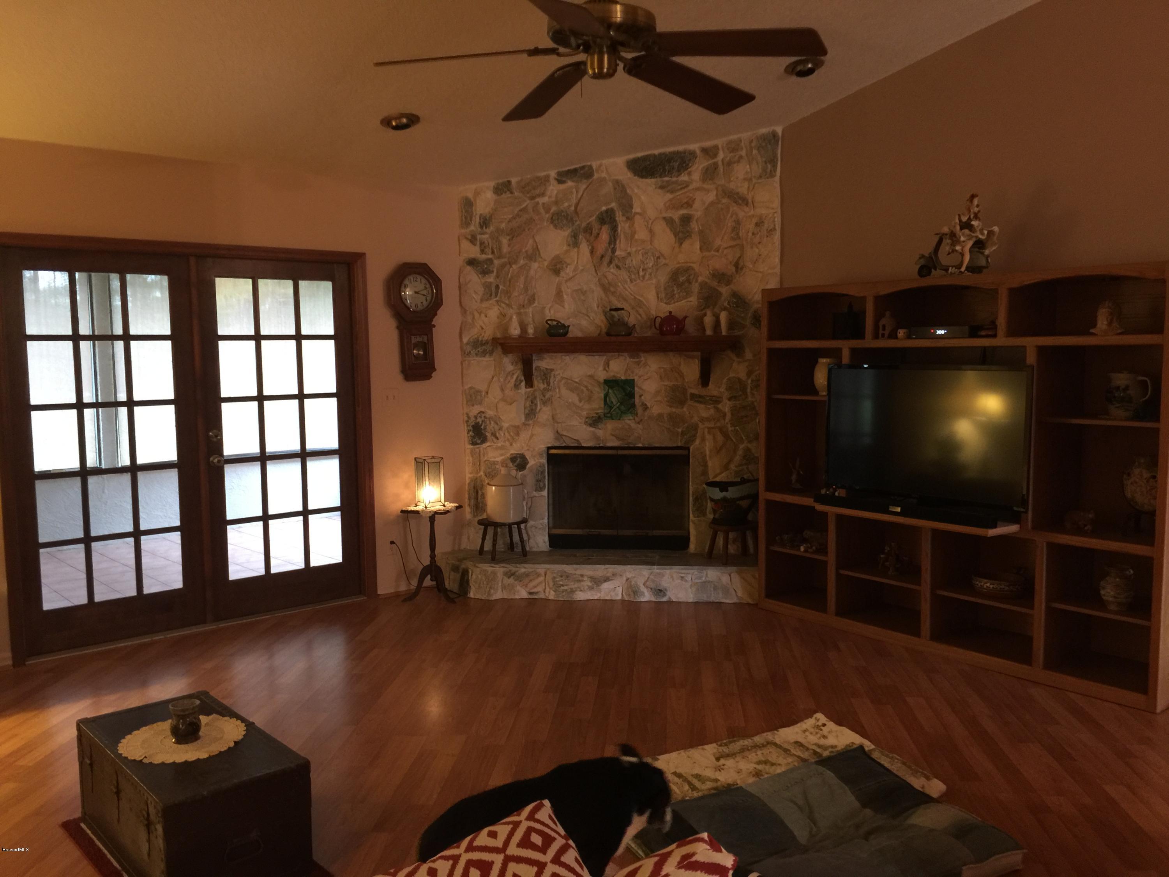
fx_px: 979
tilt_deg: -6.0
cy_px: 438
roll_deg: +0.4
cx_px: 584
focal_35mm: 29
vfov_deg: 48.2
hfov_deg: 61.7
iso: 80
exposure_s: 1/4
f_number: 2.2
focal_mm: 4.15
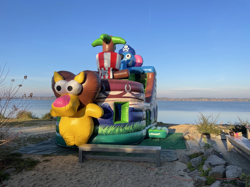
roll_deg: +0.2
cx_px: 125
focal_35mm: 26
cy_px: 94
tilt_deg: +3.8
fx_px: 188
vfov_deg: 53.1
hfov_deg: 67.3
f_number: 1.6
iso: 32
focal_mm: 4.2
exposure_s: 1/2053
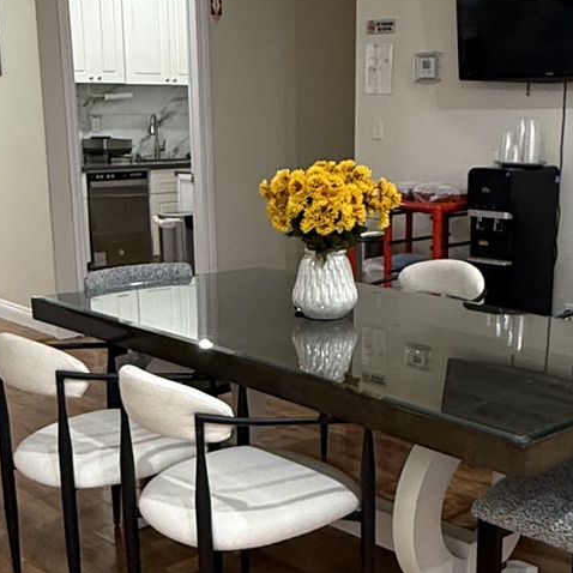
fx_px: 993
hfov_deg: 32.2
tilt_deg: -15.6
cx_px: 314
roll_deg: -0.8
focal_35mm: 53
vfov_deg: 31.9
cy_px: 394
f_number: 2.2
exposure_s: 1/60
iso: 400
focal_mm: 2.22
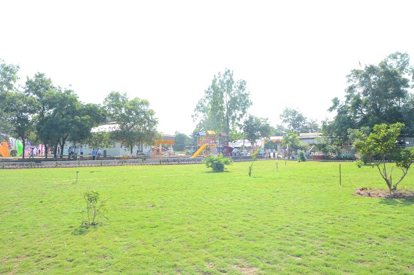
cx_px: 207
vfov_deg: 47.8
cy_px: 138
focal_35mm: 27
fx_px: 310
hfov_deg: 67.4
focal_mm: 18
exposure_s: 1/125
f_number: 13
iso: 500
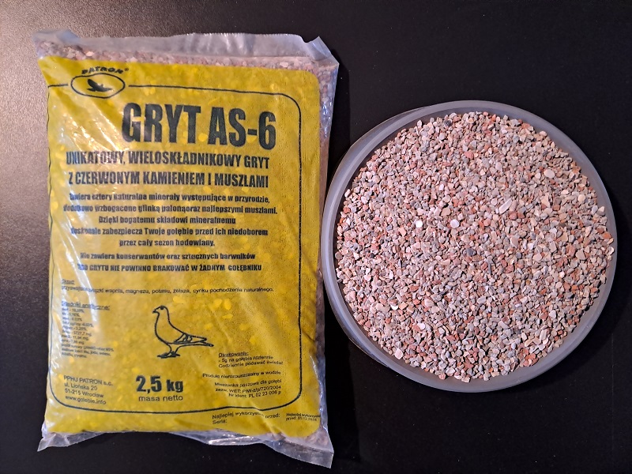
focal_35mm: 25
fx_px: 456
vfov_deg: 54.9
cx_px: 316
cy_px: 237
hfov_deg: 69.4
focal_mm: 4.65
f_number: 1.8
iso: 320
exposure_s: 1/25
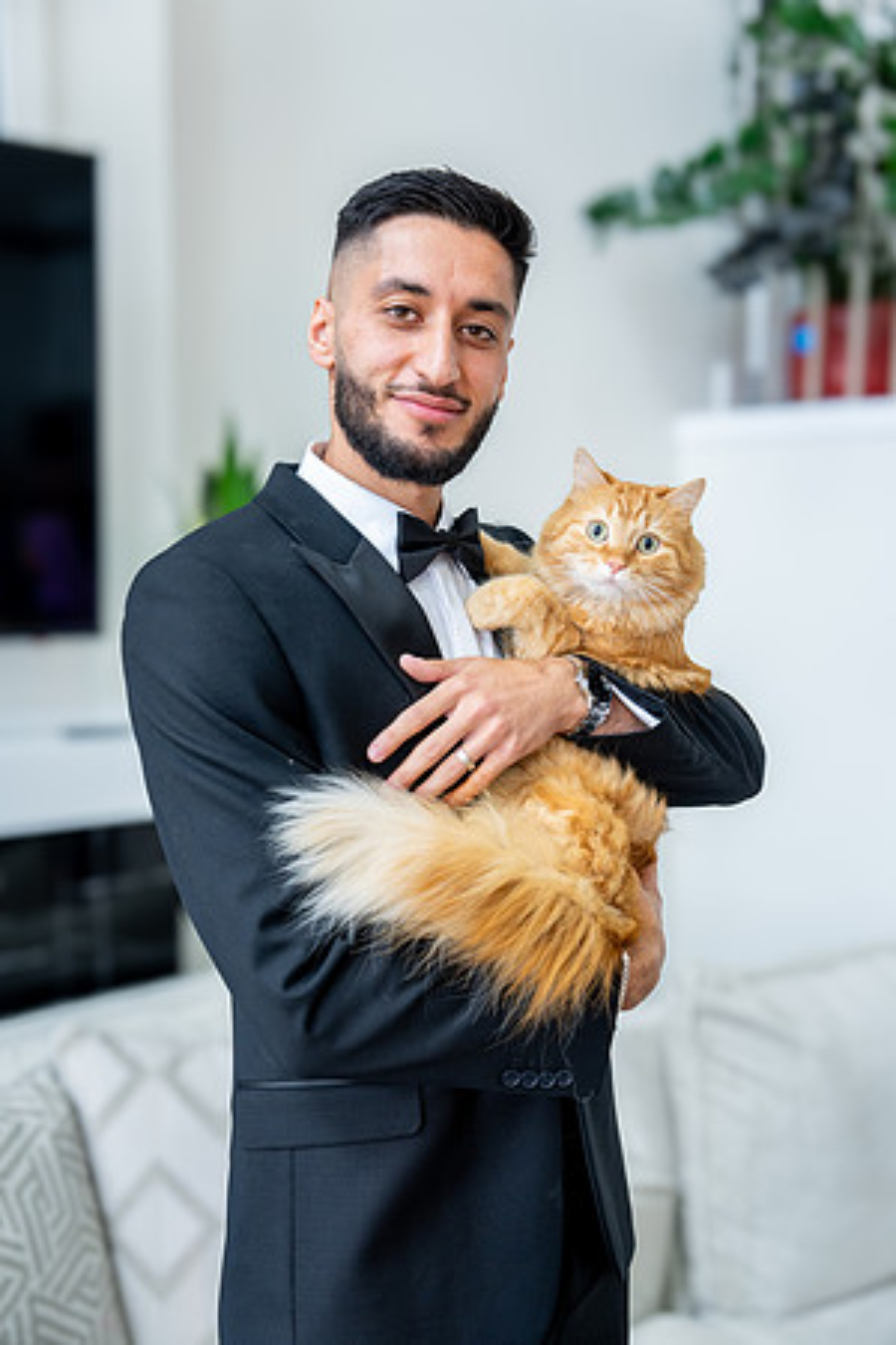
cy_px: 672
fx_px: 1643
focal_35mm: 44
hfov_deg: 30.5
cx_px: 448
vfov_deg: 44.5
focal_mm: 44
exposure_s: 1/100
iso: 800
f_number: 2.8
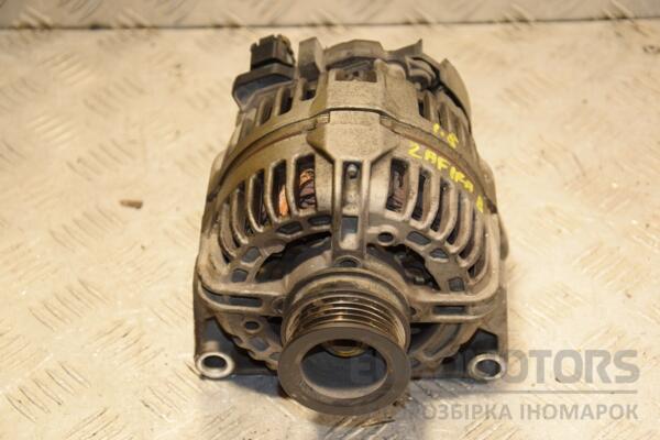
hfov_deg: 21.9
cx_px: 330
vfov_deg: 14.7
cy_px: 220
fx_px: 1705
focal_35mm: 93
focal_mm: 62
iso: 800
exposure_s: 1/160
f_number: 5.3
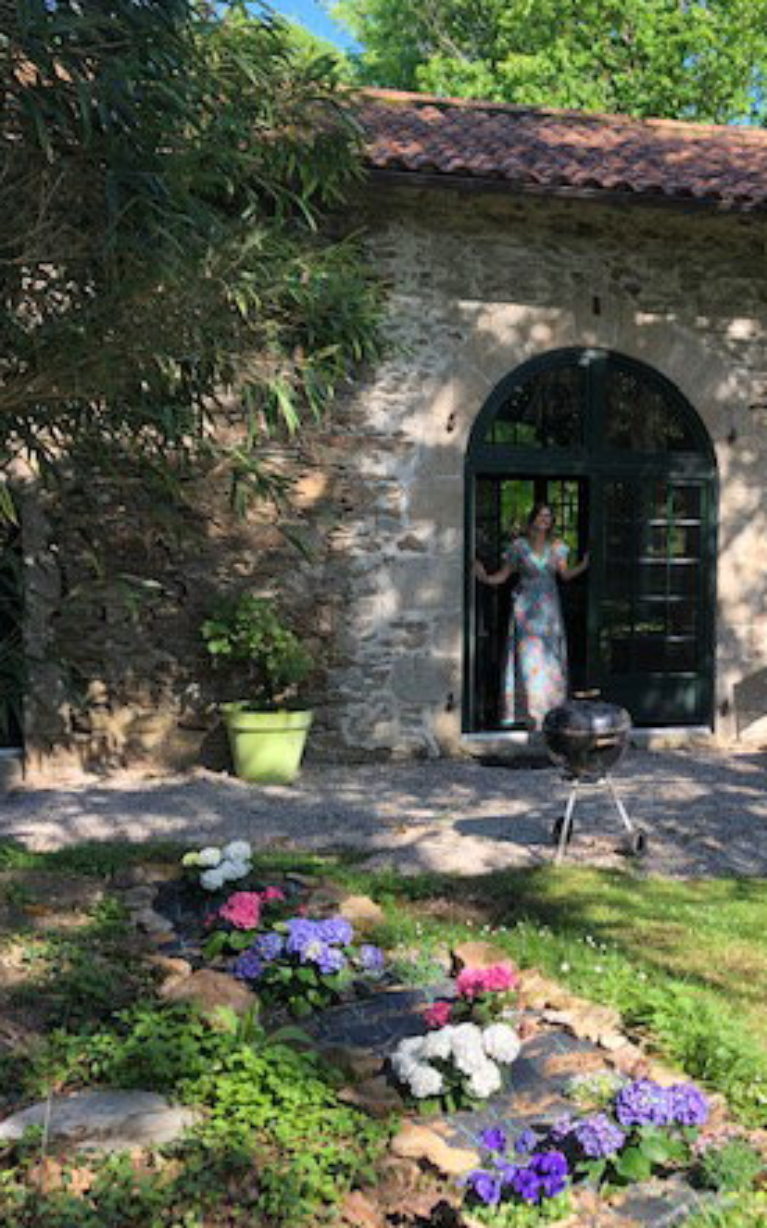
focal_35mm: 43
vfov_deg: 46.2
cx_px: 684
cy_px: 614
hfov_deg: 28.7
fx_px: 1439
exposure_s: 1/281
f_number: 1.8
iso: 20
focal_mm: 3.99
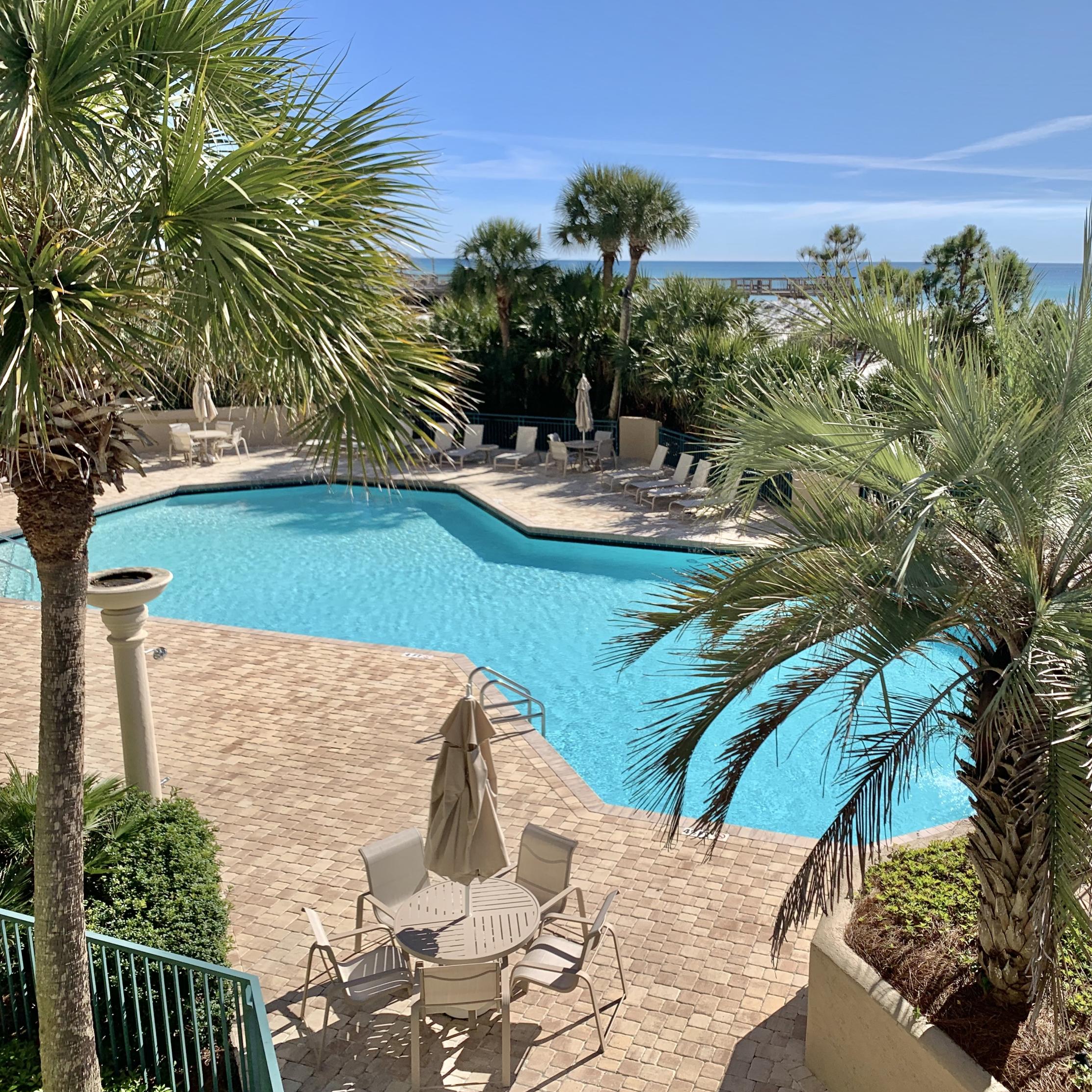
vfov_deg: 52.5
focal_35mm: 31
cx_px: 650
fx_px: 1106
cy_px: 552
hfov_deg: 52.2
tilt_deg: -14.0
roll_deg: -0.2
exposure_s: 1/2915
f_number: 1.8
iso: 25
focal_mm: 4.25
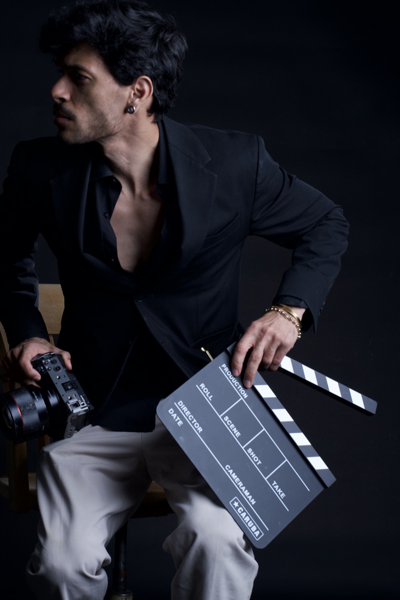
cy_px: 297
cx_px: 130
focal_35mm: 76
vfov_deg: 26.7
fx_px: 1267
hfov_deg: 17.9
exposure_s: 1/160
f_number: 6.3
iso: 400
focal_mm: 50
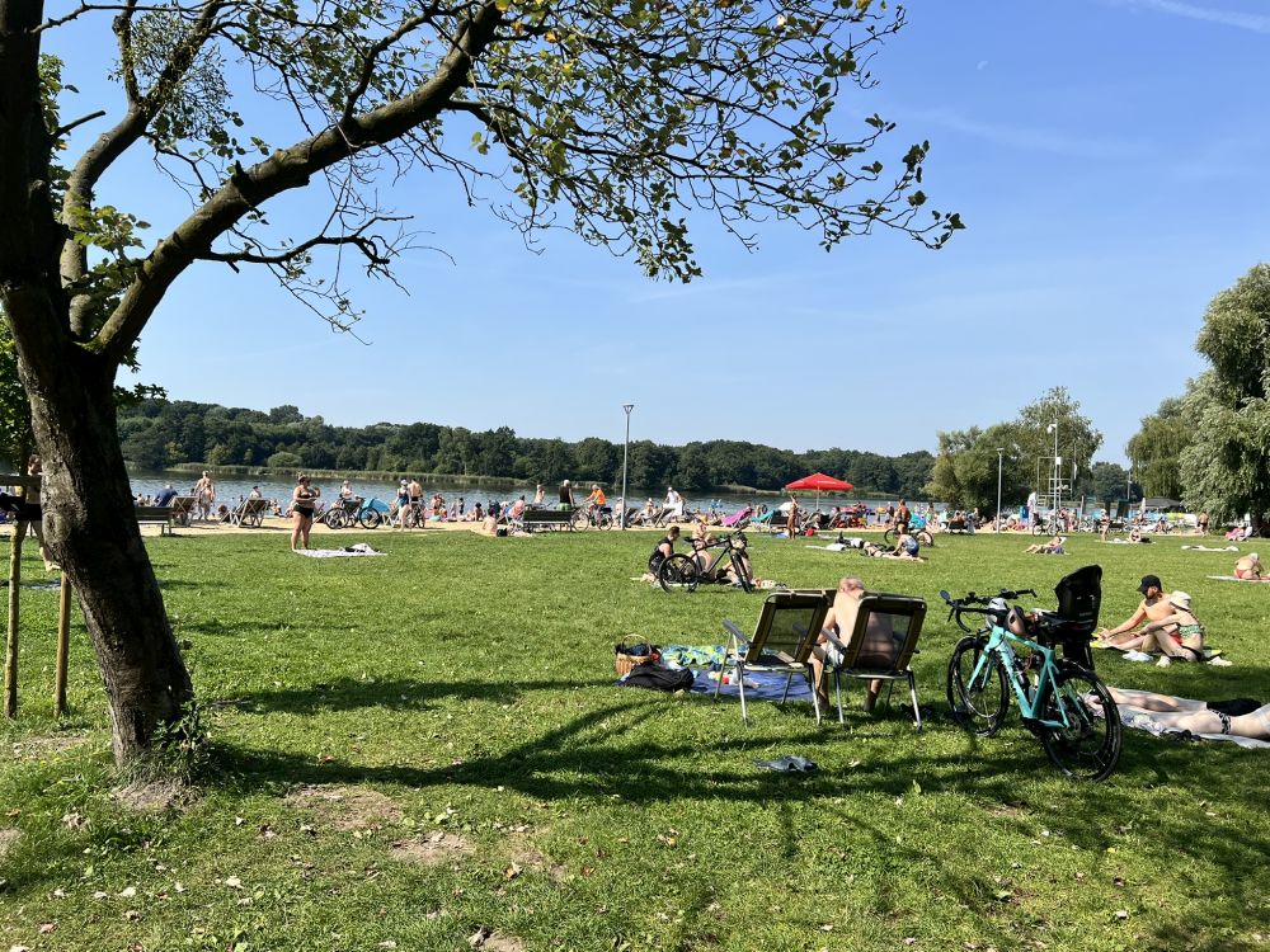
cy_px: 476
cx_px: 635
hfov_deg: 67.3
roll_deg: -1.6
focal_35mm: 26
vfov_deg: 53.1
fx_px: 954
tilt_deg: +0.3
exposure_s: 1/4274
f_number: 1.5
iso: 50
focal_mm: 5.7
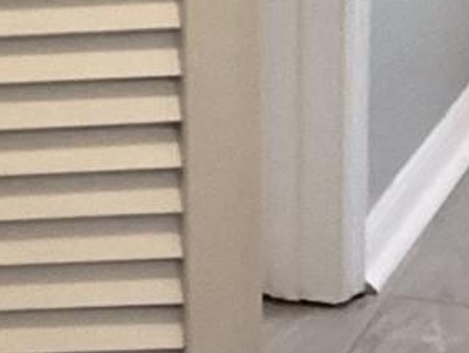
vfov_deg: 8.4
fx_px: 2374
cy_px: -38
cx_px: -323
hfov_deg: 10.7
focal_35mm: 175
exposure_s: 1/40
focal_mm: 3.3
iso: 320
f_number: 2.4
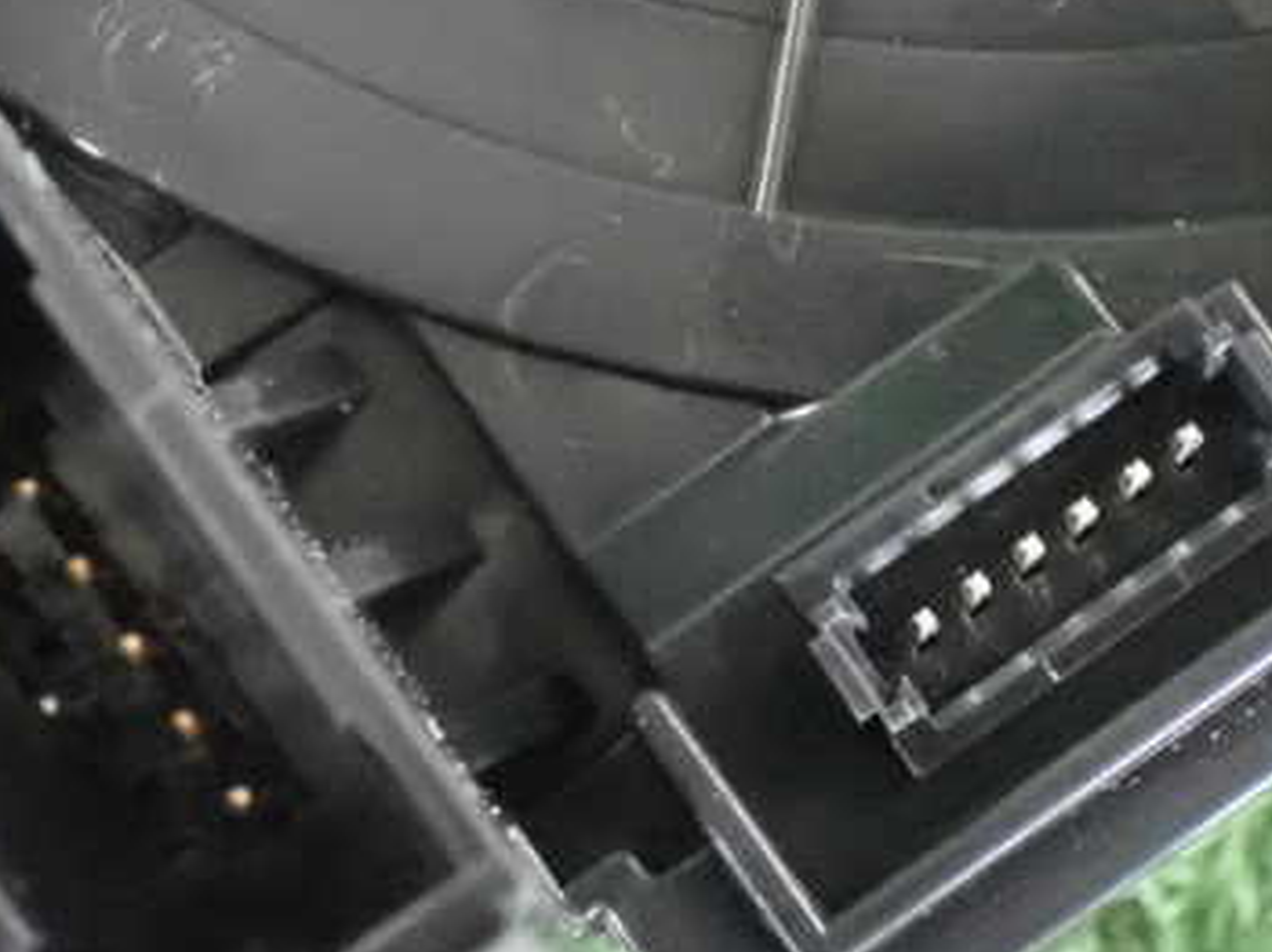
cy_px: 534
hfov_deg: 13.1
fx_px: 5545
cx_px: 520
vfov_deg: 9.8
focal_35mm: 151
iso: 6400
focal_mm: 15.66
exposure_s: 1/50
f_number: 4.5
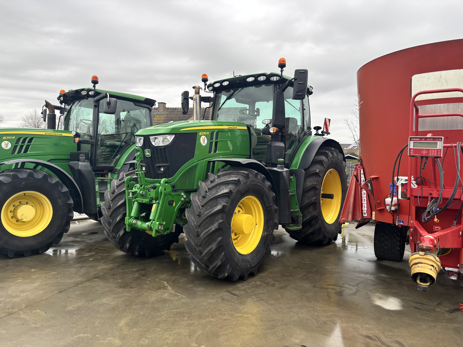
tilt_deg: -3.6
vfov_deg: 53.1
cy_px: 174
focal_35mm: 26
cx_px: 232
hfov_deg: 67.3
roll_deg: -1.1
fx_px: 348
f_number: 1.6
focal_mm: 5.96
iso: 50
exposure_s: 1/297
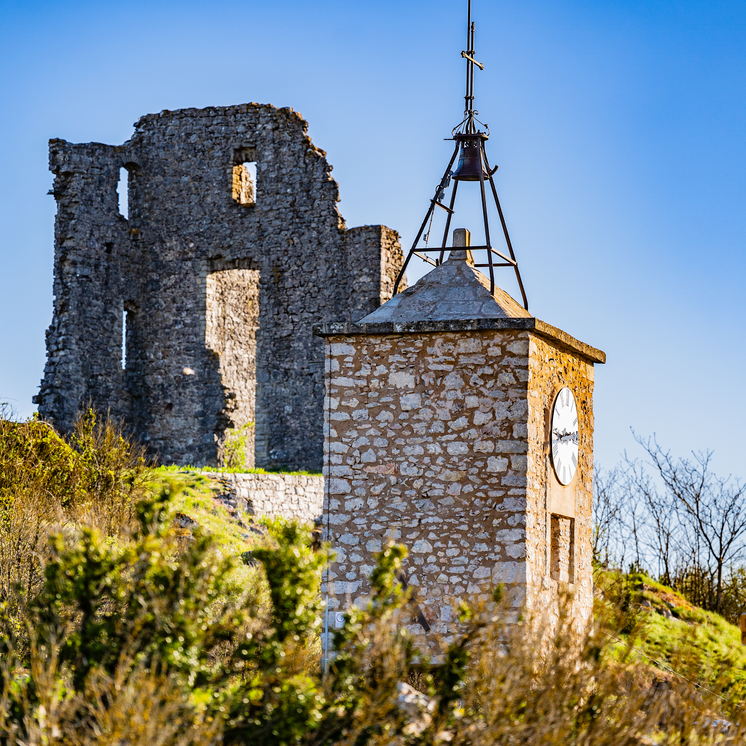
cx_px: 398
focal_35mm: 174
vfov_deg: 10.0
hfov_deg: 10.0
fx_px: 4242
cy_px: 373
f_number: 2.8
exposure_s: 1/2500
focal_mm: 136
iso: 200
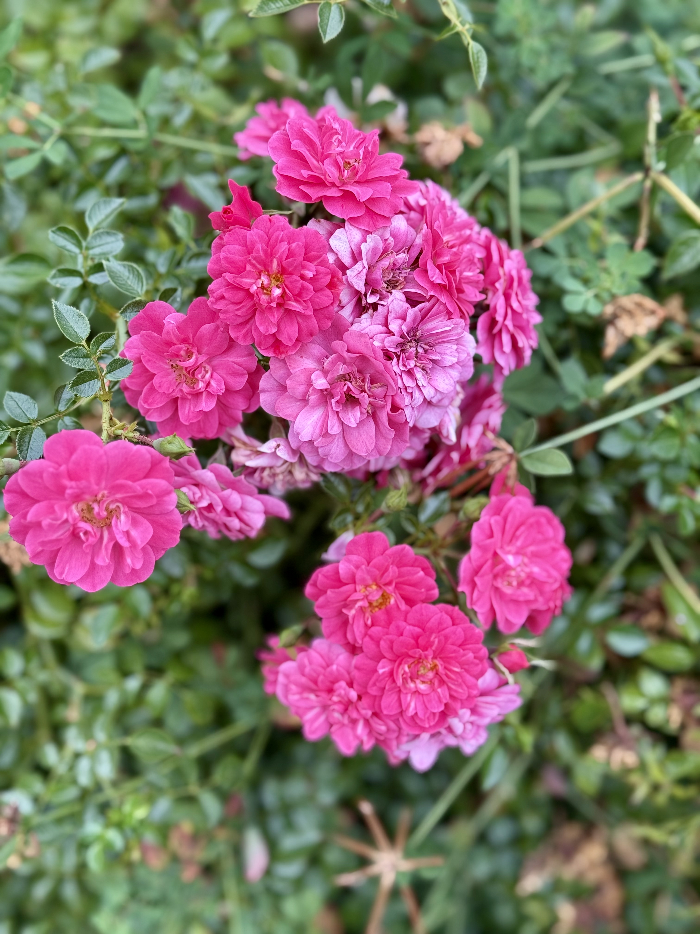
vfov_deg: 39.7
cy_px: 467
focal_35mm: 48
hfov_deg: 30.3
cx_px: 350
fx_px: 1294
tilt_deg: -59.4
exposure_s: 1/394
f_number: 1.78
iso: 64
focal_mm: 6.76
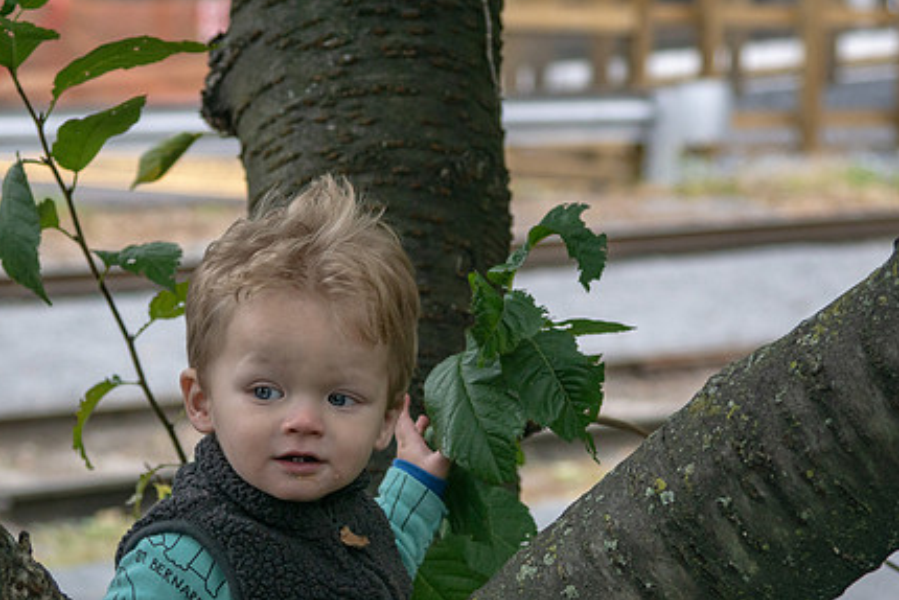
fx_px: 4546
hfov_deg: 11.3
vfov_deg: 7.5
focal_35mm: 182
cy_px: 388
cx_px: 374
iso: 400
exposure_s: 1/400
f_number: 5
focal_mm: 90
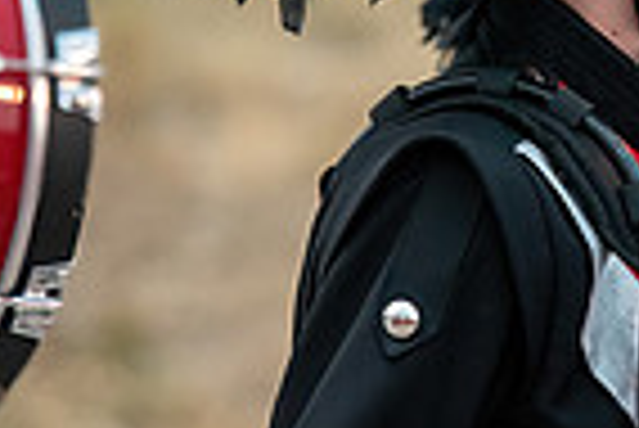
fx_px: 13024
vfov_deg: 1.9
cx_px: 720
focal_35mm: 733
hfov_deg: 2.8
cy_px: 11
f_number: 2.8
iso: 6400
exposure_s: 1/320
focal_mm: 180
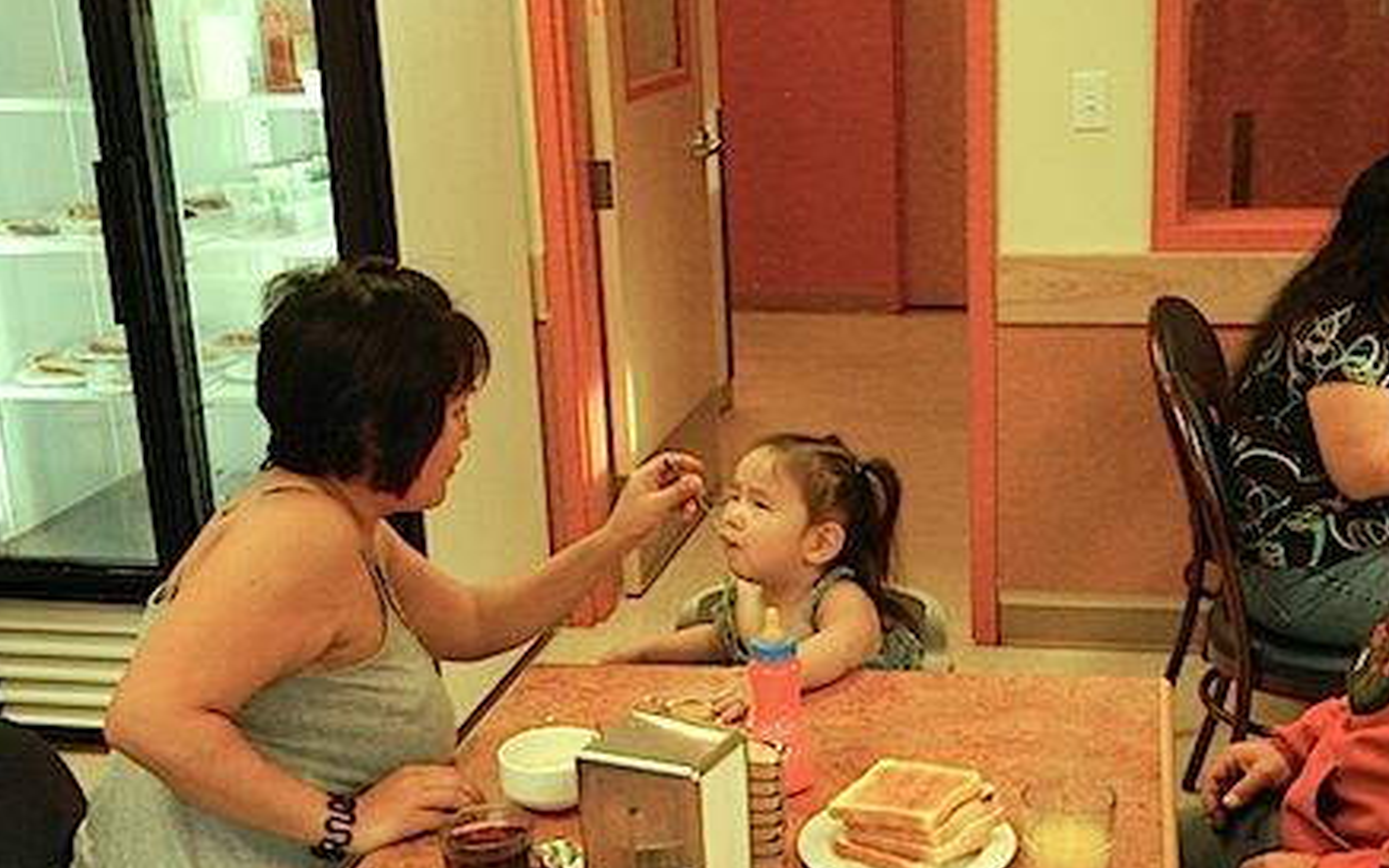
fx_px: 1779
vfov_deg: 27.4
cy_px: 493
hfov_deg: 42.5
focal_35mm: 47
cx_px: 801
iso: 800
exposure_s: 1/106
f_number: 3.6
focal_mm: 6.2
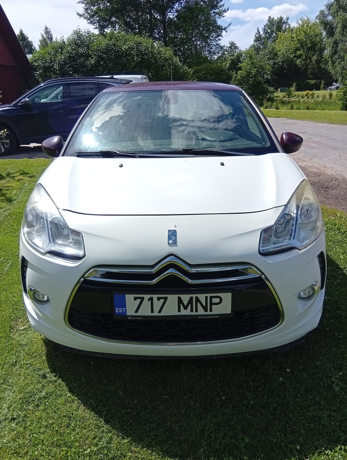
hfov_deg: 51.5
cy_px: 230
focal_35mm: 27
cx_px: 174
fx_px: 360
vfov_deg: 65.2
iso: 50
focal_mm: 3.84
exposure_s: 1/2137
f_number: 1.8
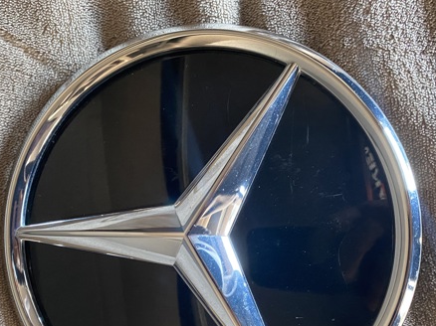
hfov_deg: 49.0
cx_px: 207
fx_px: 478
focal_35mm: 38
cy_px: 237
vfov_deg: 36.9
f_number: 1.8
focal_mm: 4.25
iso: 500
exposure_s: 1/49
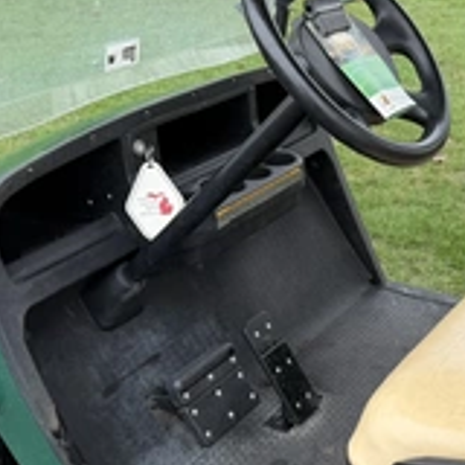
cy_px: 369
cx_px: 416
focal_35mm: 53
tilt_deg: -33.3
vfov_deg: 31.4
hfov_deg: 30.8
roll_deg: -2.6
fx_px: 805
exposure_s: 1/494
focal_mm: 6.76
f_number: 1.78
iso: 80
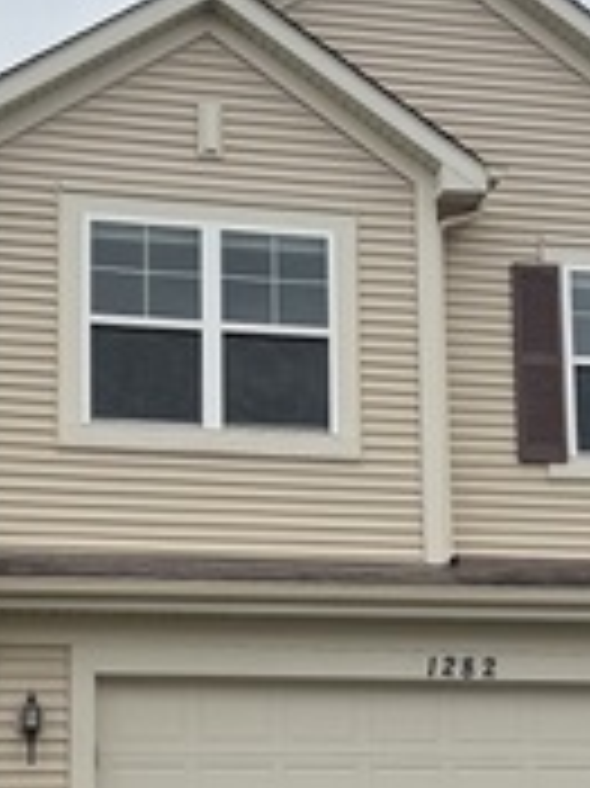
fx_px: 1502
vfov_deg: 28.9
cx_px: 203
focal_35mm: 66
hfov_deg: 22.1
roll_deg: +0.5
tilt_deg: +10.4
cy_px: 608
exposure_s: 1/1361
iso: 80
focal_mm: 6.76
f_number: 1.78
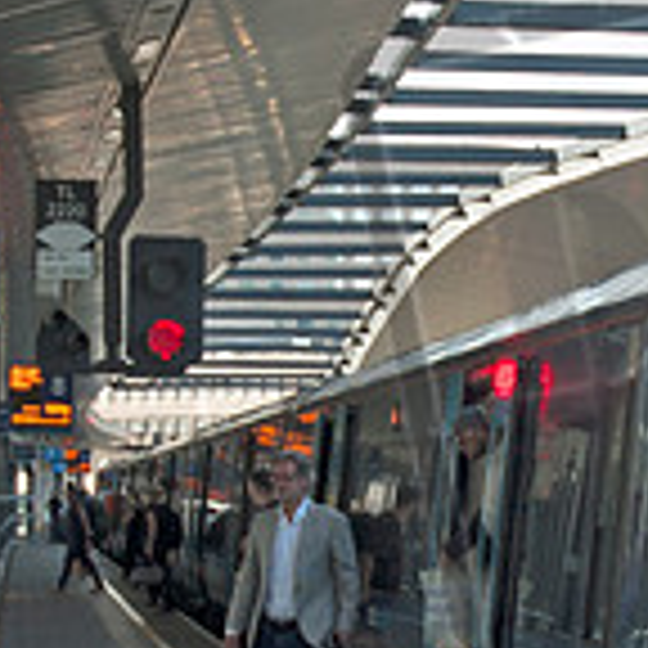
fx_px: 2605
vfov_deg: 14.2
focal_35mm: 123
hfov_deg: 13.3
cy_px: 358
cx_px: 990
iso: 200
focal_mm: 24
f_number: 5.6
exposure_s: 1/125
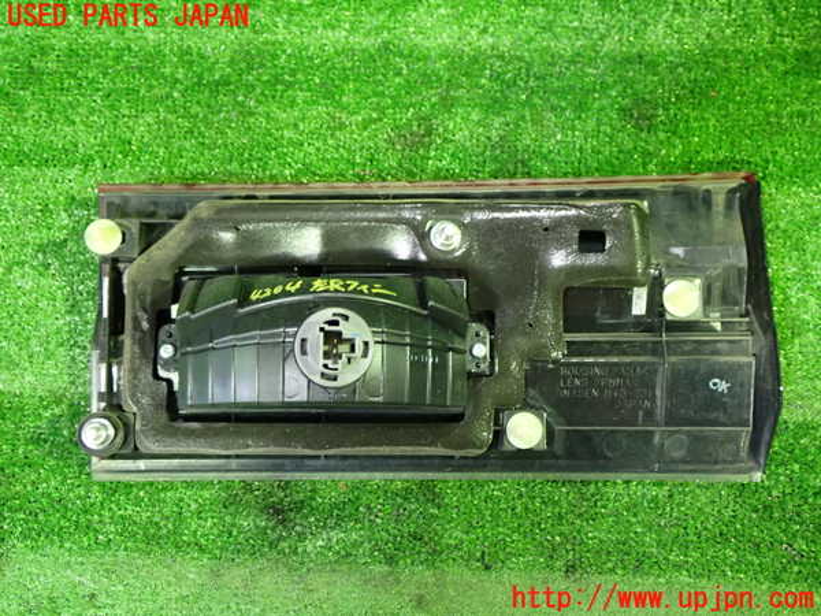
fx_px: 854
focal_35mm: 36
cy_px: 308
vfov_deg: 39.7
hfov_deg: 51.4
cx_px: 410
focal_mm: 6.37
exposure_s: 1/25
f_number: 2.5
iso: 800
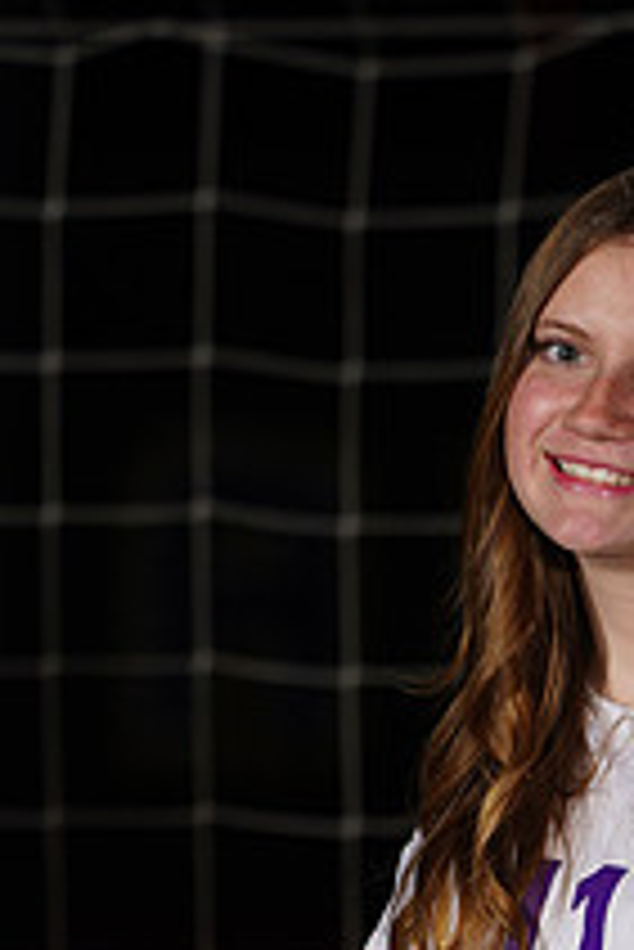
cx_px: 402
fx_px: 21756
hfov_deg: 1.7
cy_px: 1121
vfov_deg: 2.5
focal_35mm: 825
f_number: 7.1
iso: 200
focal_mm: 300
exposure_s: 1/200
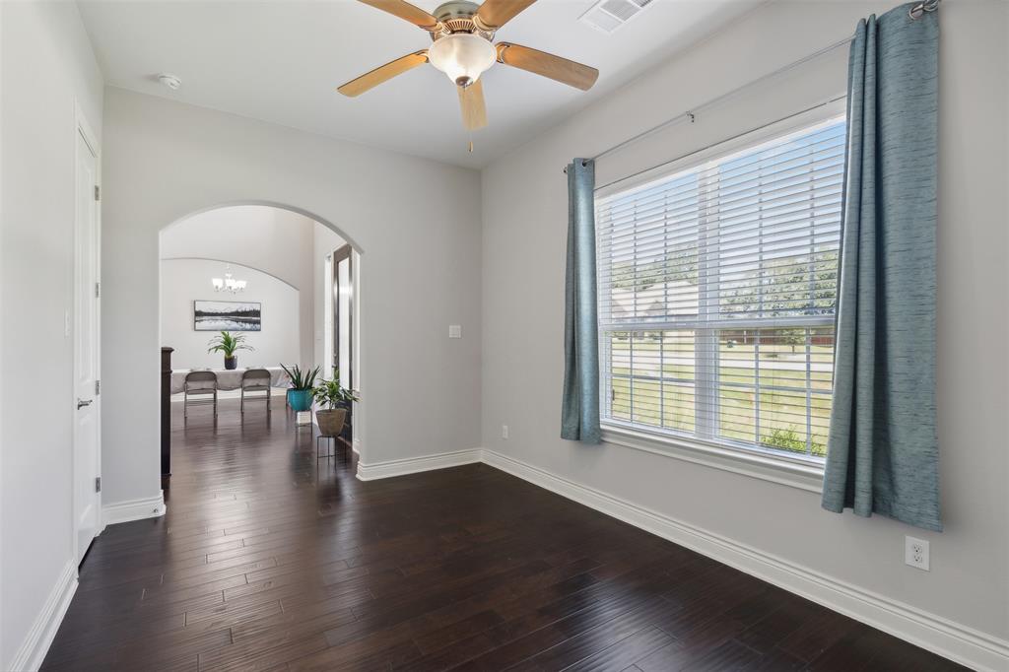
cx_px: 504
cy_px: 336
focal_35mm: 16
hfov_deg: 96.8
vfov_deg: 73.7
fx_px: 448
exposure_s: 1/13
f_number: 5.6
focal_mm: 16
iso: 200
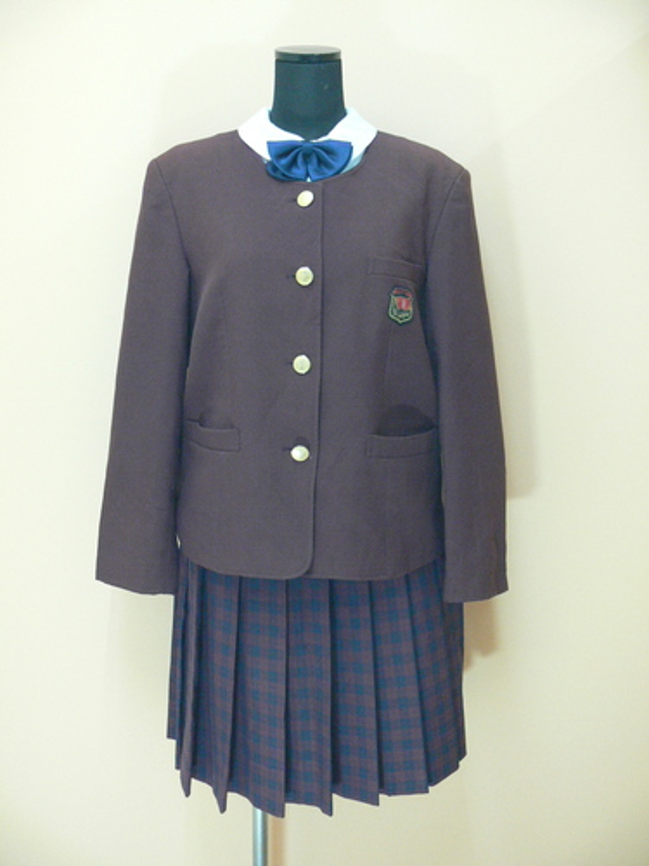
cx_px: 324
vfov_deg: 52.6
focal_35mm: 35
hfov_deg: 40.7
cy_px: 433
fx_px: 875
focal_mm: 7.4
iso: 400
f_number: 2.8
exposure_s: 1/40
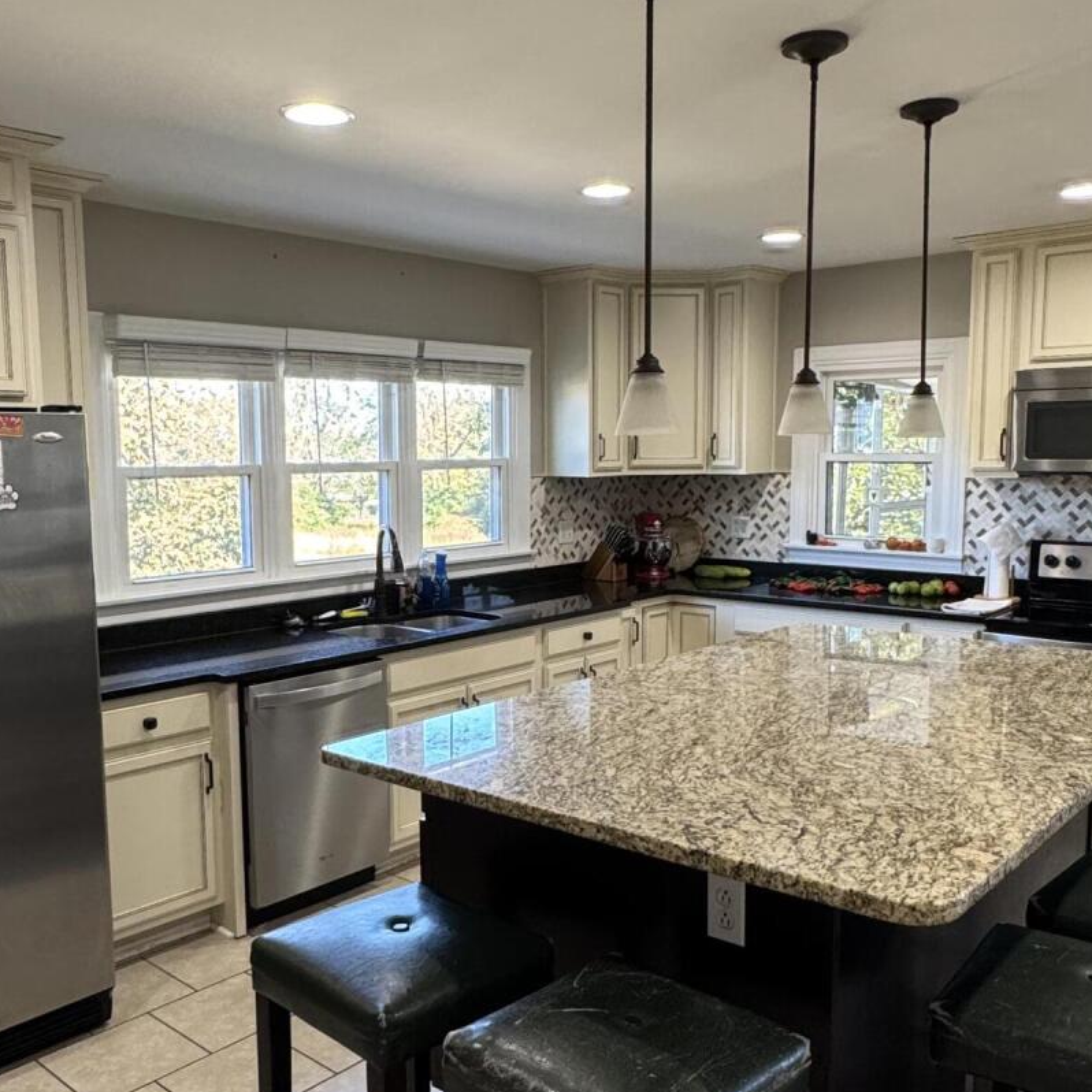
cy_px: 576
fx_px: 1106
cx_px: 491
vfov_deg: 52.5
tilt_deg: -6.1
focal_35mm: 31
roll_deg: +1.4
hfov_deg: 52.4
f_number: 2.2
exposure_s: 1/120
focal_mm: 2.22
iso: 250
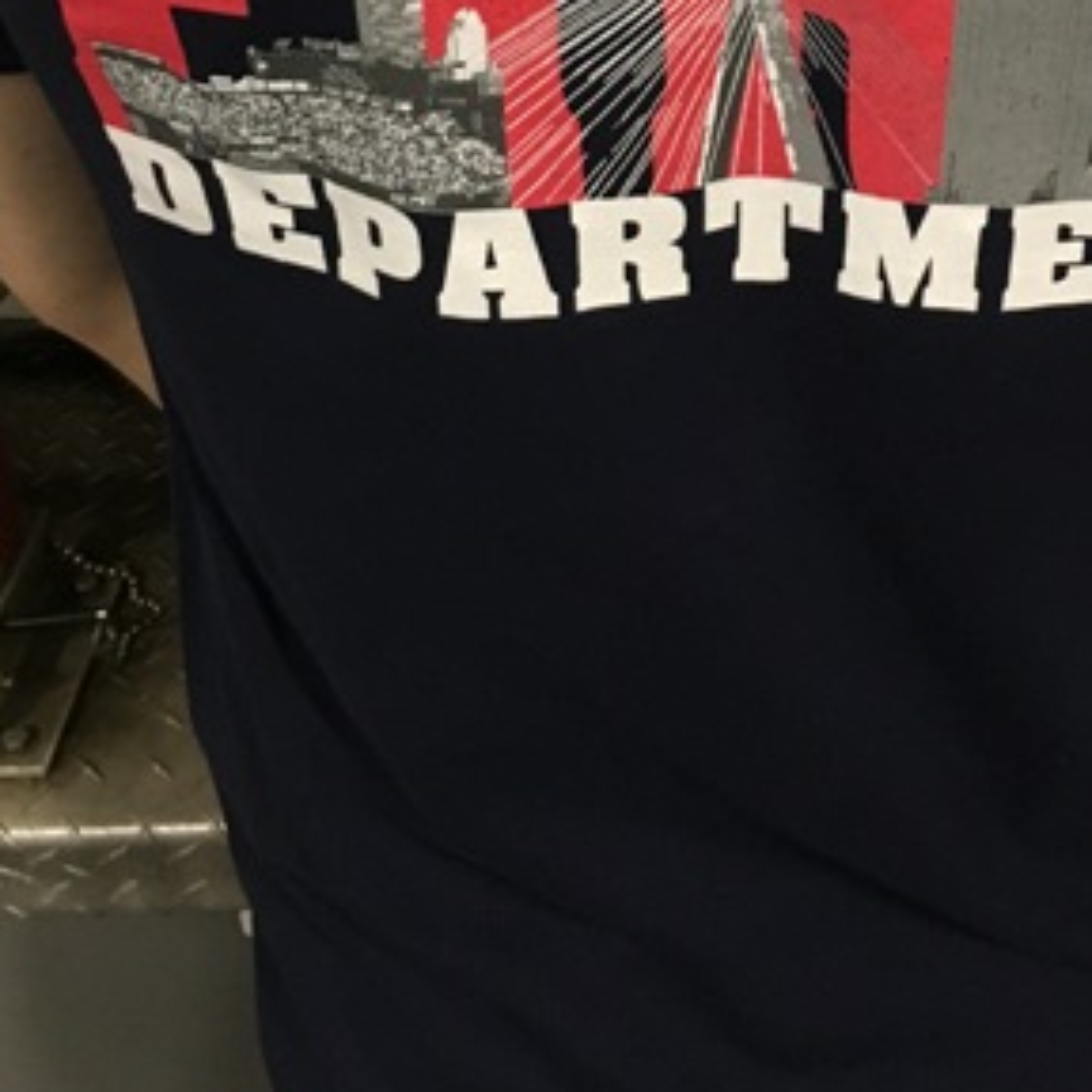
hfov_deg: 29.8
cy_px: -64
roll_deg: -1.3
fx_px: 2034
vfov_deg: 27.8
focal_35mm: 57
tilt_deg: -22.8
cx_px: 747
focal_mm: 4.15
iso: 200
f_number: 2.2
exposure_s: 1/30
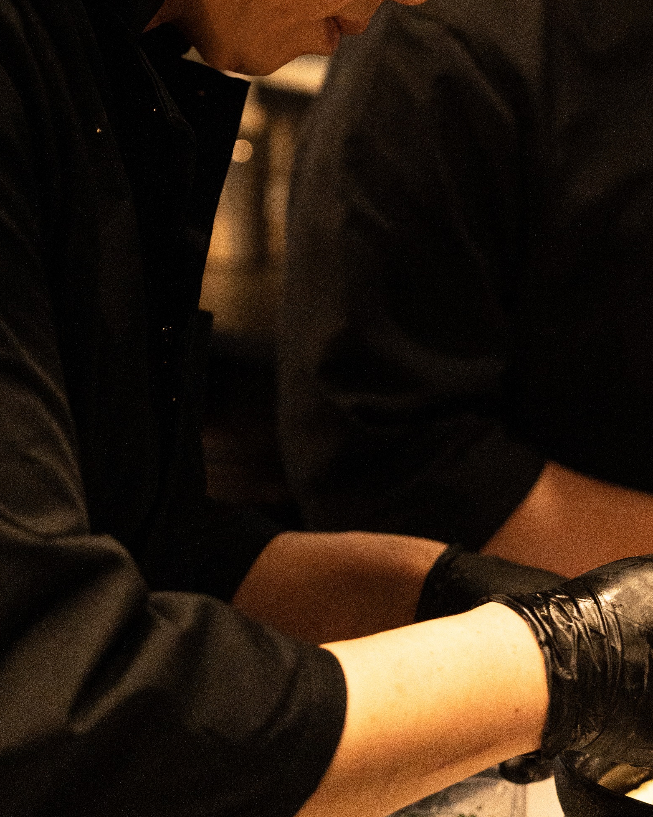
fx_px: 2609
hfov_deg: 14.2
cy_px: 144
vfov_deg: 17.6
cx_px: 521
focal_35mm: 108
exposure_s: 1/500
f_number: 2.8
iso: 4000
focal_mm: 50
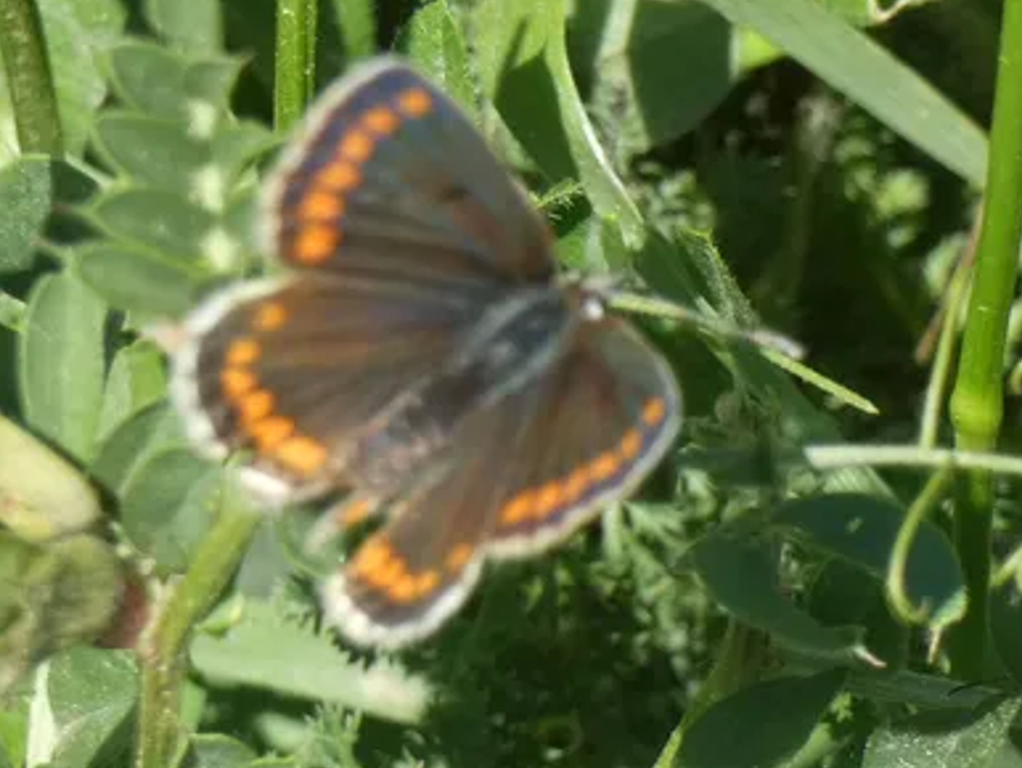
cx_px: 474
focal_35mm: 391
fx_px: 11551
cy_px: 395
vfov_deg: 3.8
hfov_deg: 5.1
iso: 80
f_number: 5.5
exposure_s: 1/160
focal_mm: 42.3
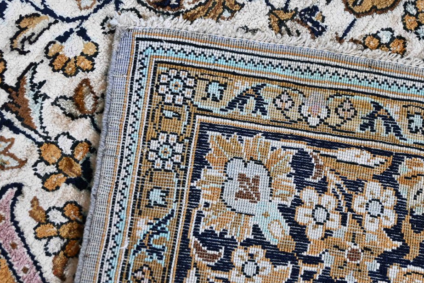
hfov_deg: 26.0
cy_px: 118
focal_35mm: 78
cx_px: 250
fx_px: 918
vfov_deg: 17.5
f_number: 5.6
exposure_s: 1/250
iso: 320
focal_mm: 40
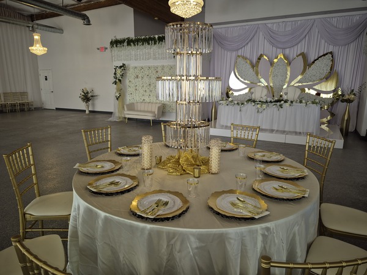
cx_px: 184
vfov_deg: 58.9
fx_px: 244
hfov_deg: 73.9
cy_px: 138
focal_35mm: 23
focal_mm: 5.4
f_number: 1.8
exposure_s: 1/60
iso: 25
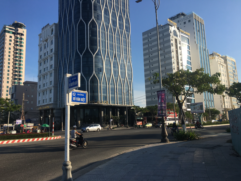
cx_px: 120
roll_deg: +1.7
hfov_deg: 61.7
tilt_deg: +9.8
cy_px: 90
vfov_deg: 48.2
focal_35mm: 29
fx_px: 202
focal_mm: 4.15
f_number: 2.2
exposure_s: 1/1304
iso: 25
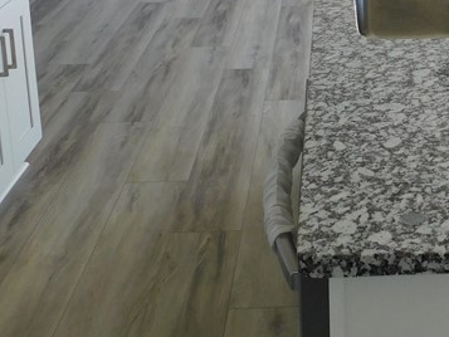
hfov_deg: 28.5
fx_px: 856
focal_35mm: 66
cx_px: 381
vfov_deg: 21.1
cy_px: -38
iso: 125
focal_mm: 4
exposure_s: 1/100
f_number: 3
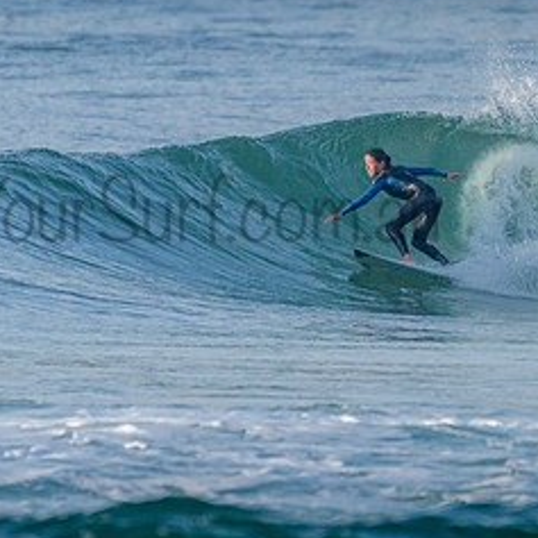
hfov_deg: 1.4
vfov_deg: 1.4
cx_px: 343
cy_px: 152
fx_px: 22472
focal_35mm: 1278
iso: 500
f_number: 5.6
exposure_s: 1/2000
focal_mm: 500
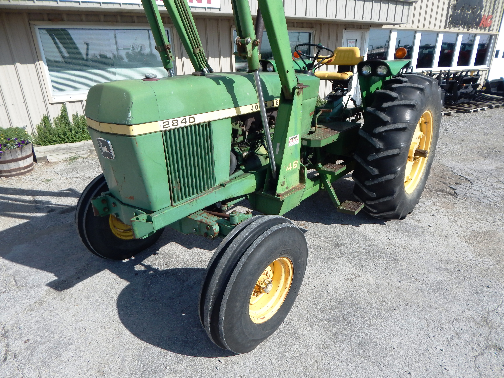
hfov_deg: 76.4
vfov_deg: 61.1
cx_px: 252
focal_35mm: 22
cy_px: 189
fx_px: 320
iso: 125
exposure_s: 1/500
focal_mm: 4
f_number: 6
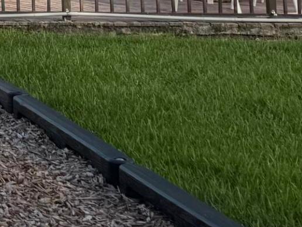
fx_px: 1169
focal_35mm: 134
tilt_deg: +6.3
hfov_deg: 11.8
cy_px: -259
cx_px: -440
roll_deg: -0.2
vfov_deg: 10.1
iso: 80
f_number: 1.78
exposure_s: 1/2110
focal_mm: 6.76
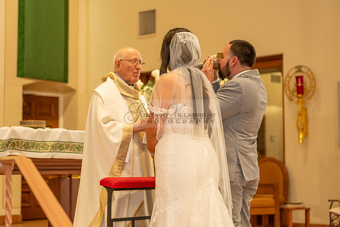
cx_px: 173
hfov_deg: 24.7
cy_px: 112
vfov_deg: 16.6
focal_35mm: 82
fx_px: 776
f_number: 2.8
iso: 1600
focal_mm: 70
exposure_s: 1/160
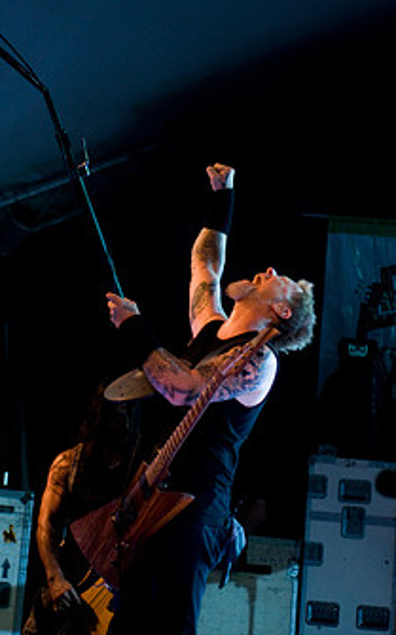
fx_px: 2058
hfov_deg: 11.0
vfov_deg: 17.5
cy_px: 224
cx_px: 139
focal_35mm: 119
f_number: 2.8
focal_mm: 58
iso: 640
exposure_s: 1/320
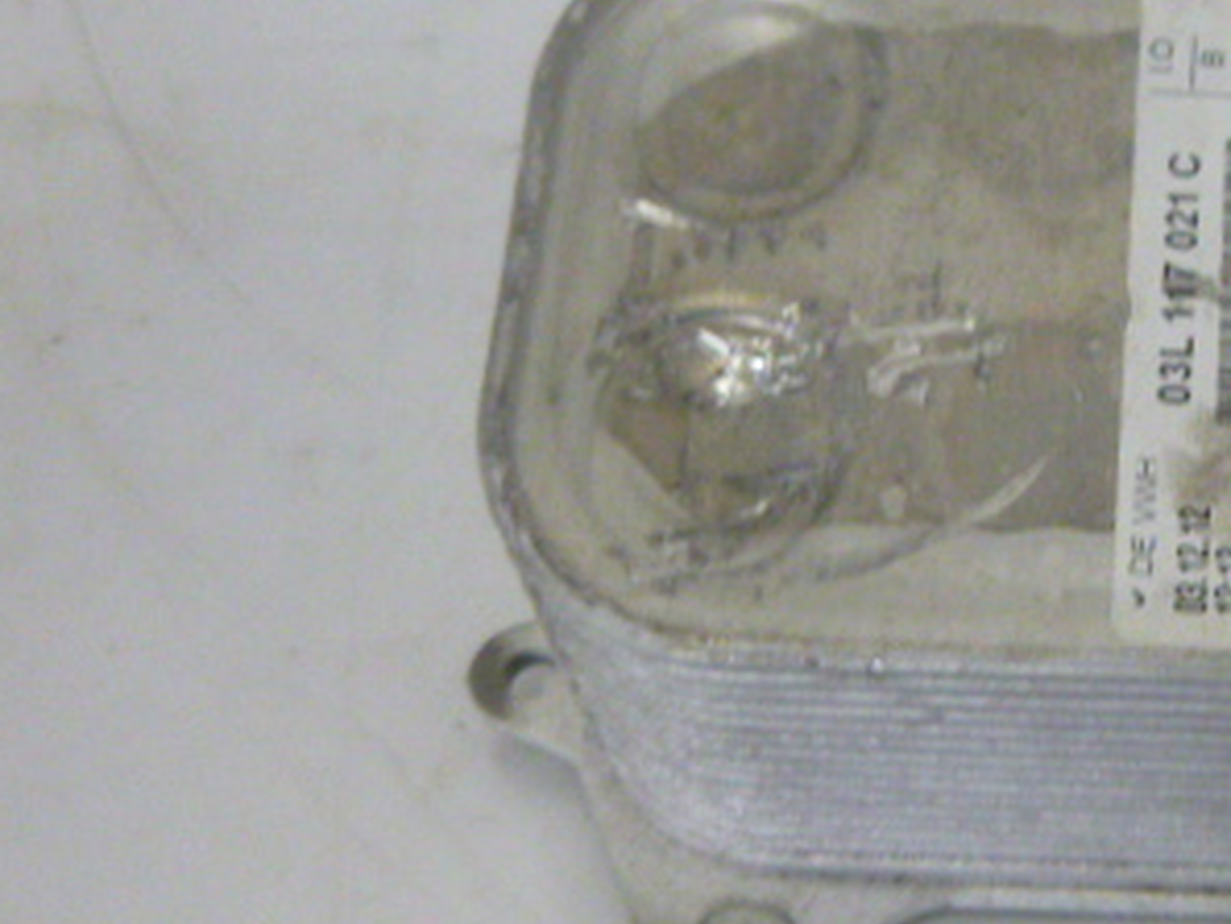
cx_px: 1169
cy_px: 535
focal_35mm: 71
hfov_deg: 26.2
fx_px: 2526
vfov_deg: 20.7
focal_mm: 5.9
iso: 400
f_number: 4.3
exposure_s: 1/20
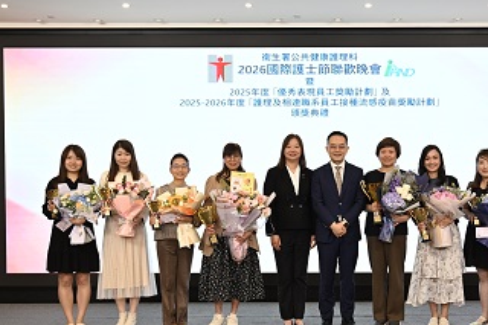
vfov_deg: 22.5
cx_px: 311
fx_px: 813
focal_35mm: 60
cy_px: 218
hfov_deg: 33.2
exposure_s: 1/200
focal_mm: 32
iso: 450
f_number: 2.8
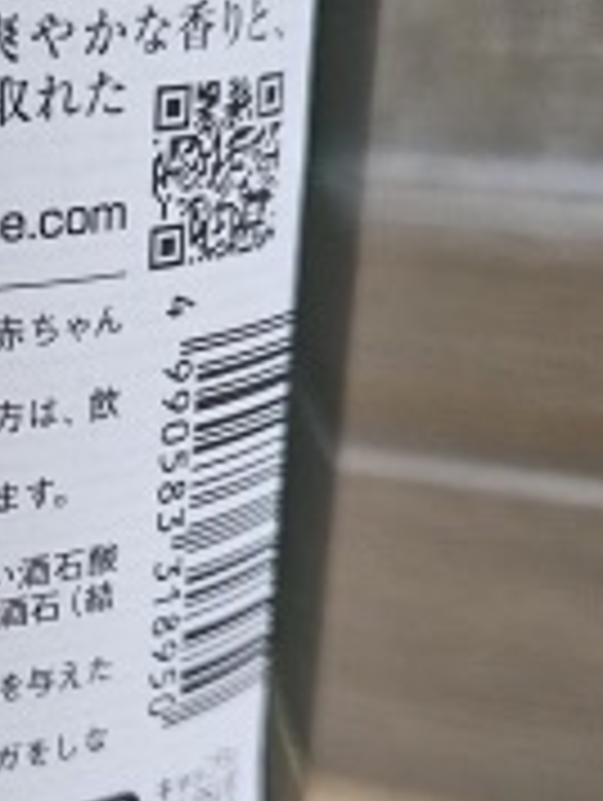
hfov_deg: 21.9
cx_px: -126
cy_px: 477
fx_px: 1437
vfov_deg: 31.1
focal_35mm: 62
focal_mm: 5.4
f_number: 1.8
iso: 800
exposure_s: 1/60
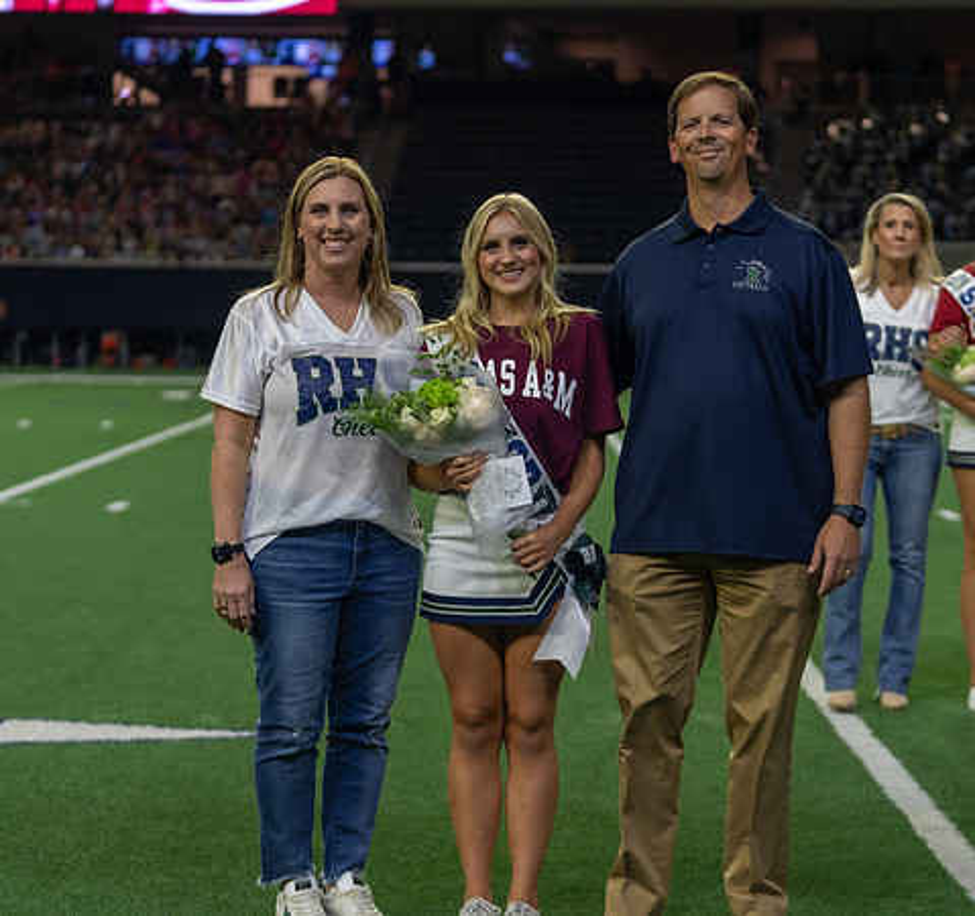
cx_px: 526
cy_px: 453
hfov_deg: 20.0
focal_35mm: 90
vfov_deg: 18.8
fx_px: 2770
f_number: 2.8
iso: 1000
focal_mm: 70
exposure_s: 1/320
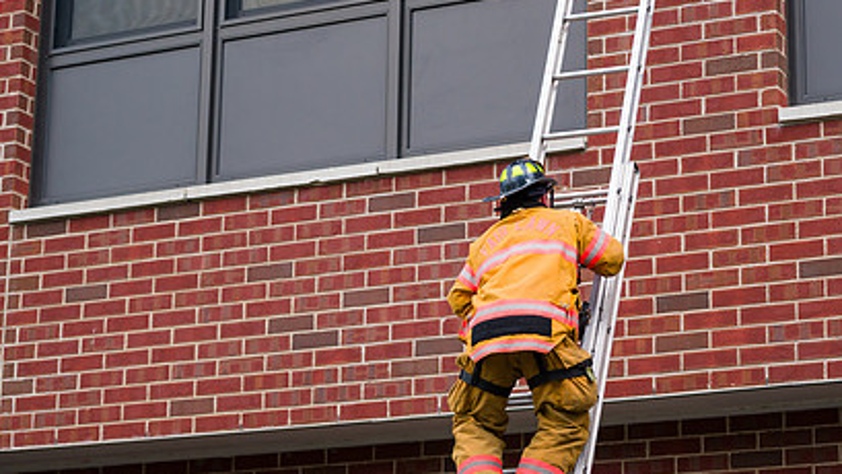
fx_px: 2322
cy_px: 260
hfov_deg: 20.4
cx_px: 595
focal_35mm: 104
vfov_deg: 11.6
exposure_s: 1/250
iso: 800
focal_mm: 70
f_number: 3.2
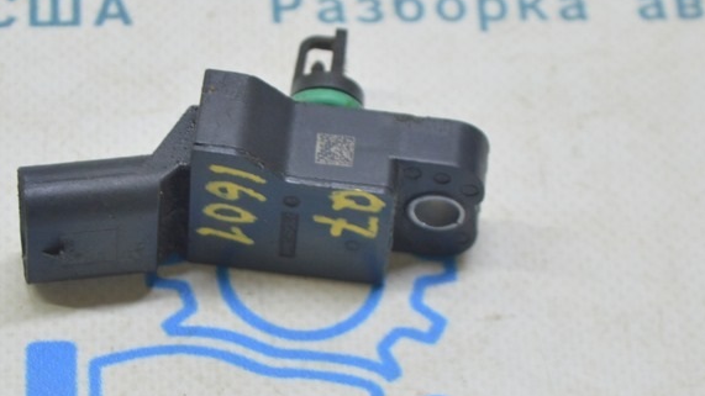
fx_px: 2896
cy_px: 226
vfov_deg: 7.8
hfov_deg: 13.9
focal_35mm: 155
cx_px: 256
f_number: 5.6
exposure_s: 1/20
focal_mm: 55
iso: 400
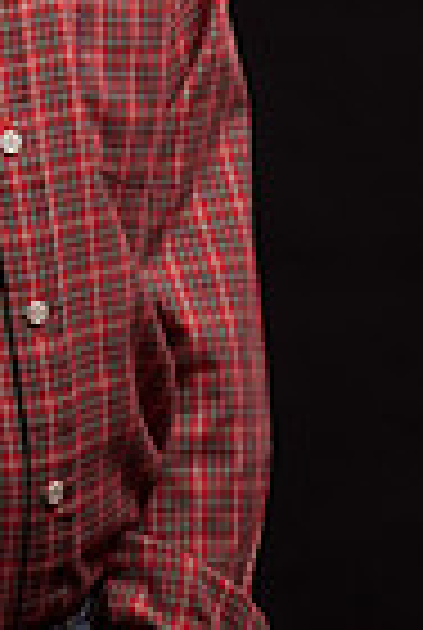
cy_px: -194
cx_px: -56
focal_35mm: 481
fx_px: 8435
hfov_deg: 2.9
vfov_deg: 4.3
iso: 100
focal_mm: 100
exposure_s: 1/250
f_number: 8
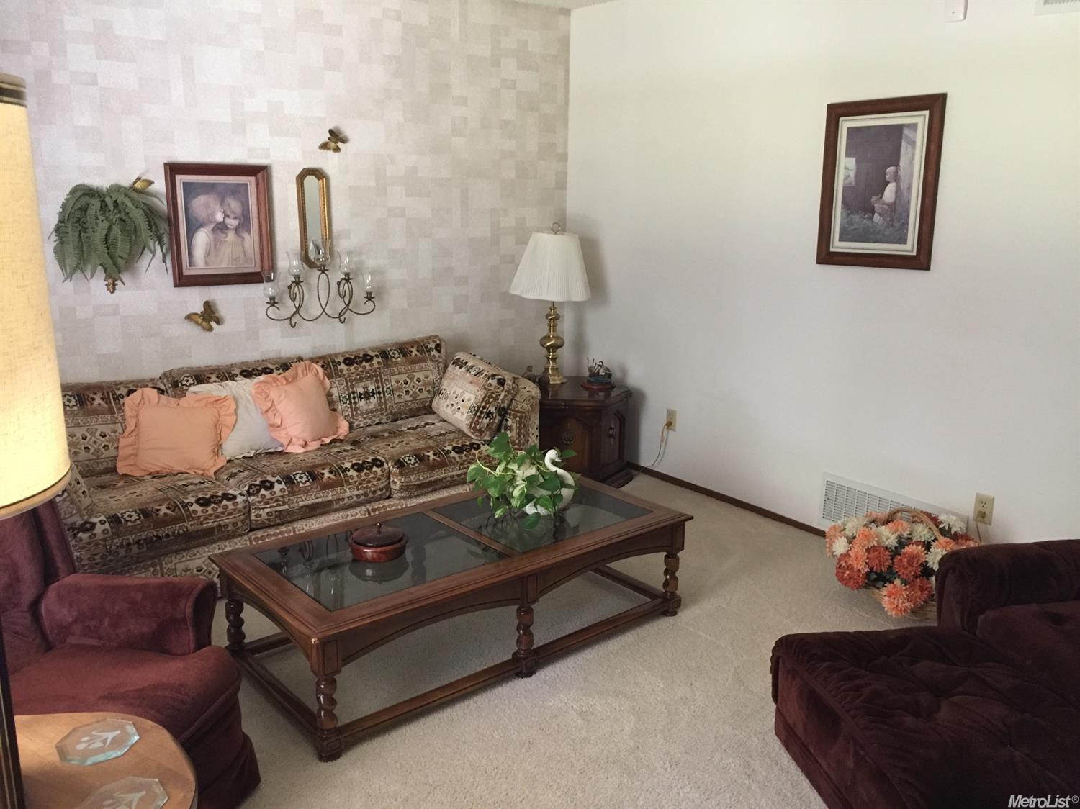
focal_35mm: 29
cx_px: 540
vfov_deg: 48.2
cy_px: 404
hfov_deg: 61.7
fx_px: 904
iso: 100
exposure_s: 1/15
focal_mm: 4.15
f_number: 2.2
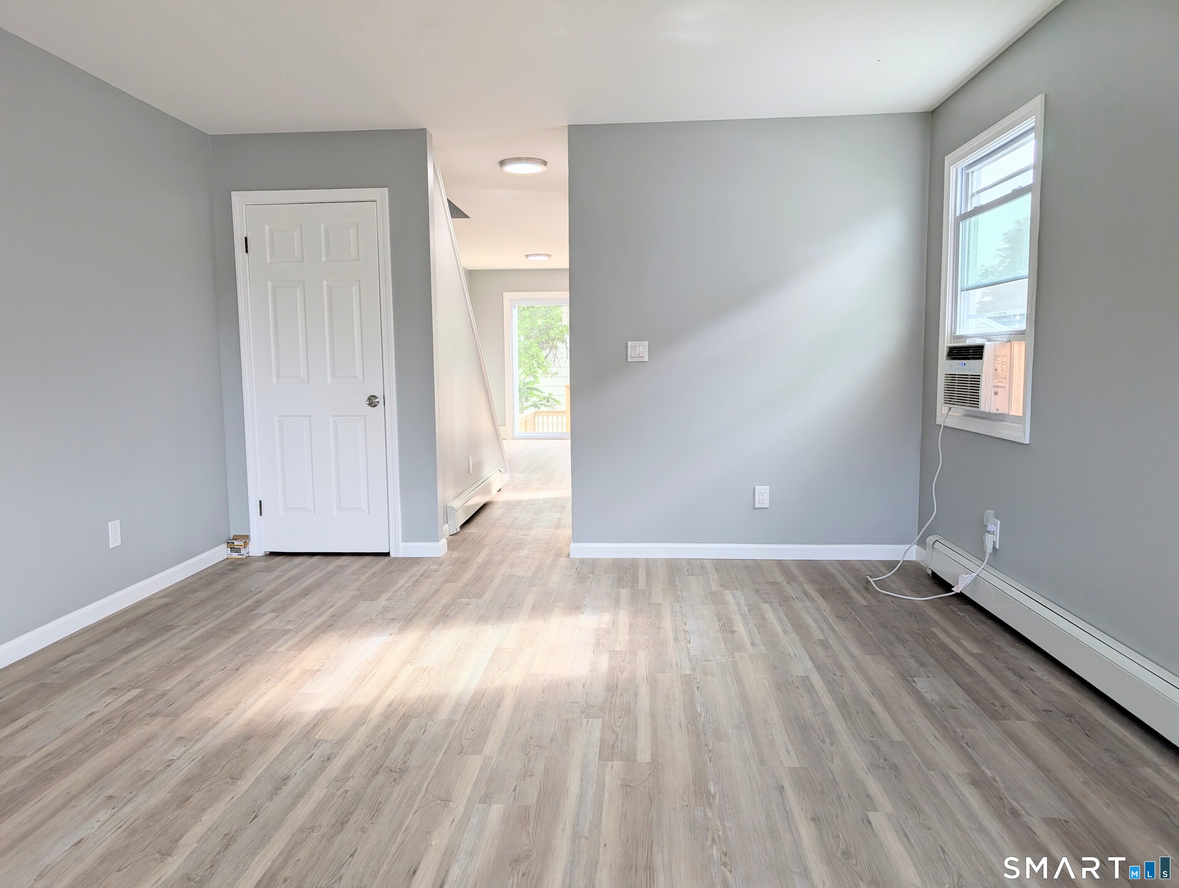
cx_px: 590
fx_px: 819
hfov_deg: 71.5
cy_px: 444
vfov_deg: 56.9
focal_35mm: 24
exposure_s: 1/366
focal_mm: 6.9
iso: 22
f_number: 1.68
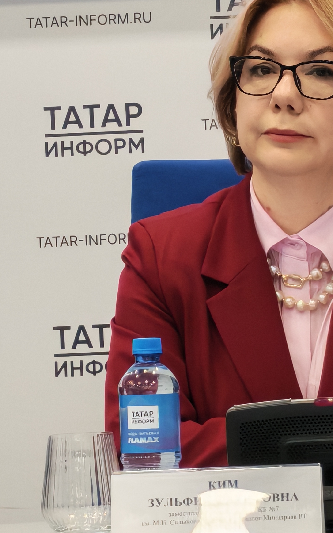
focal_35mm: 281
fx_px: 4079
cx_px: 284
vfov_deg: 7.5
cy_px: 218
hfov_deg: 4.7
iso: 500
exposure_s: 1/100
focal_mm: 6.12
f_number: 1.9
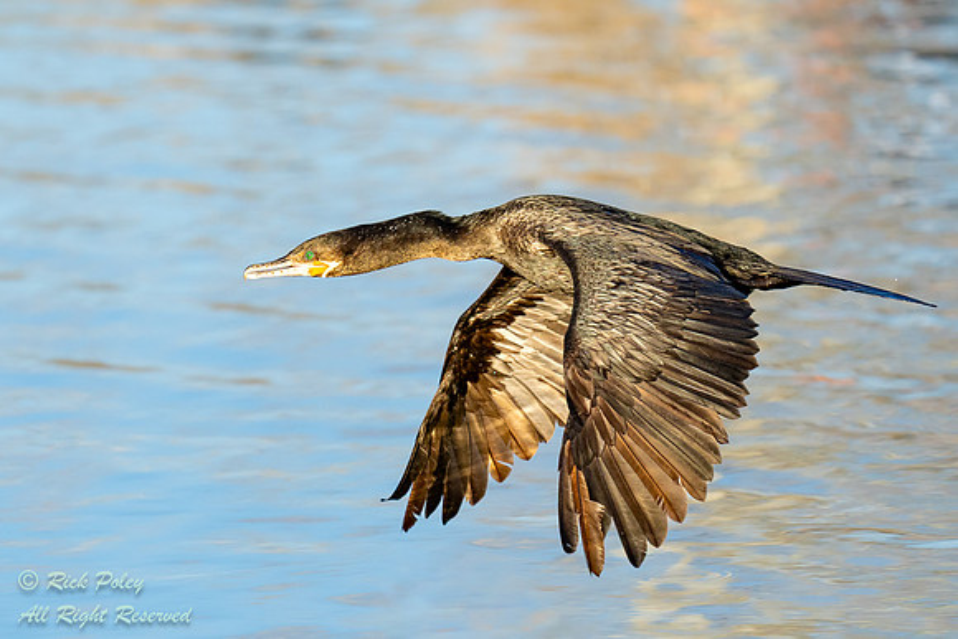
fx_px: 13876
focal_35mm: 521
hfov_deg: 4.0
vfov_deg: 2.6
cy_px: 249
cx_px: 334
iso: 2000
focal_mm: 400
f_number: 7.1
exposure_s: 1/3200
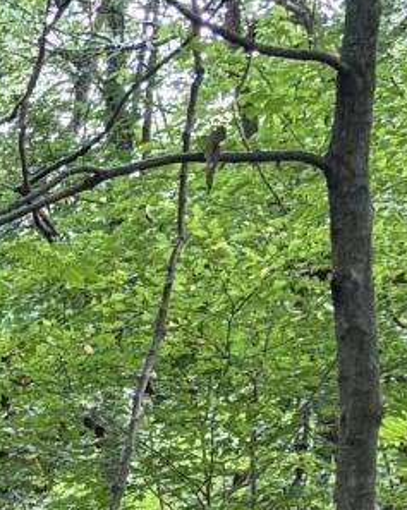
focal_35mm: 171
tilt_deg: -0.6
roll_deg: -3.2
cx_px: -513
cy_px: 939
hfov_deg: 8.4
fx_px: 2579
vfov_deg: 10.6
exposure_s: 1/60
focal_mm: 5.96
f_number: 1.6
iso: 160
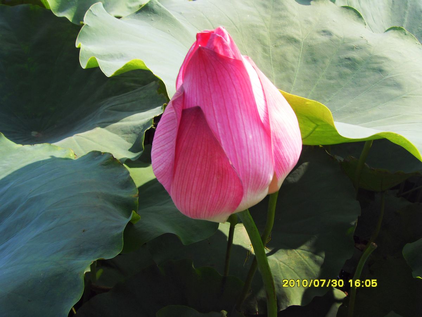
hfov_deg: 47.9
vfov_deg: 36.8
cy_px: 158
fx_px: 475
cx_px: 211
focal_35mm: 39
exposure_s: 1/125
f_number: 6.2
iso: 80
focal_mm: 6.6
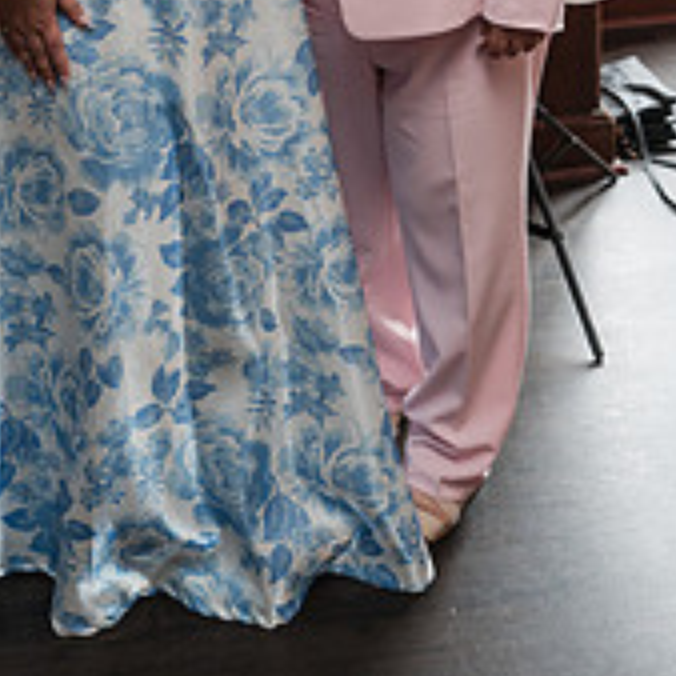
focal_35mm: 79
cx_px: 244
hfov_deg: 21.9
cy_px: -188
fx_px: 1745
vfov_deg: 20.2
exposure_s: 1/250
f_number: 4
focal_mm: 35
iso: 1000
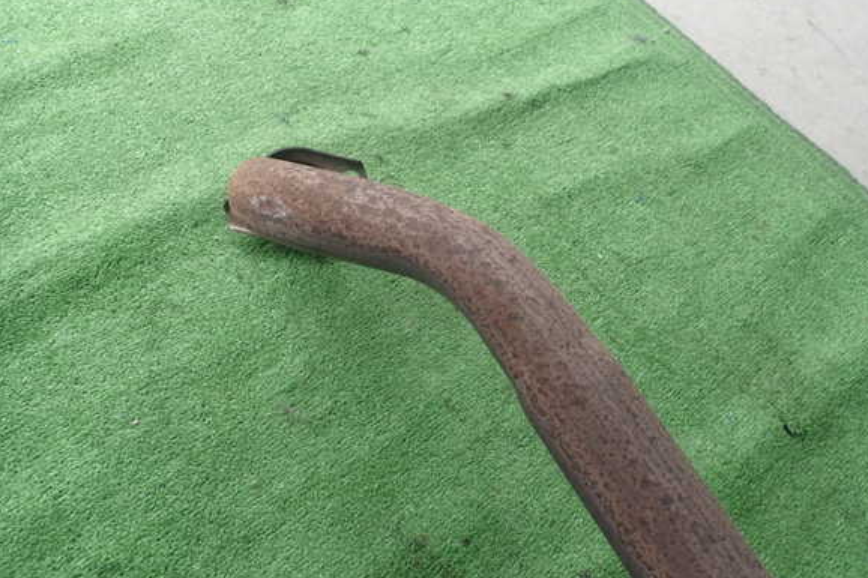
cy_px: 282
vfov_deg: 47.9
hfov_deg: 67.4
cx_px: 448
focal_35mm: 27
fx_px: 651
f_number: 2.8
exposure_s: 1/80
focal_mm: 4.5
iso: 100
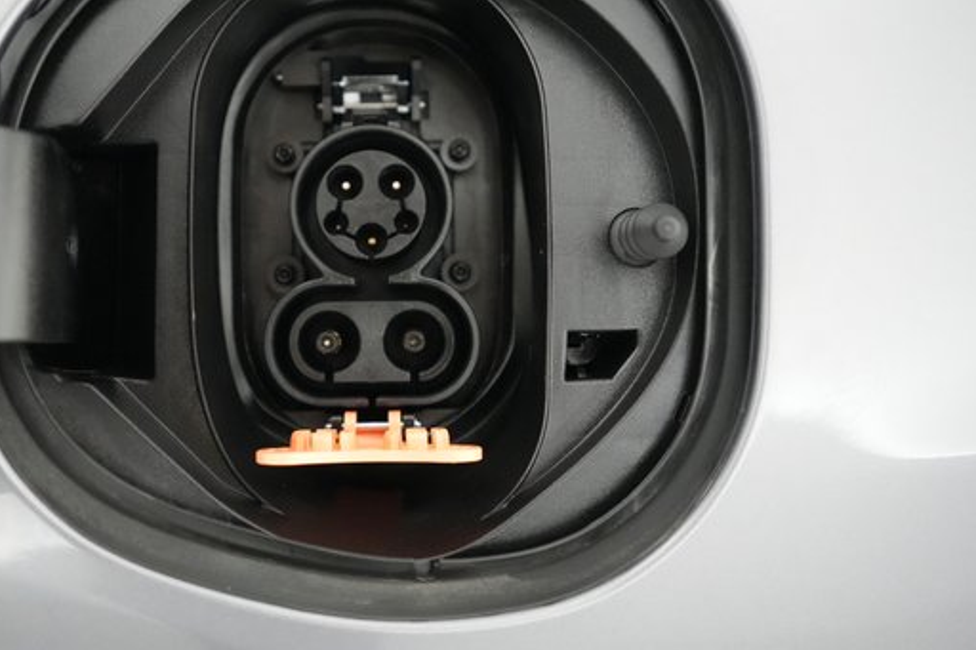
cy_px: 263
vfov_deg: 37.7
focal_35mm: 35
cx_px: 383
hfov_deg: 54.0
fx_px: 949
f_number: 2.8
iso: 12800
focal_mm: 28
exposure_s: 1/160
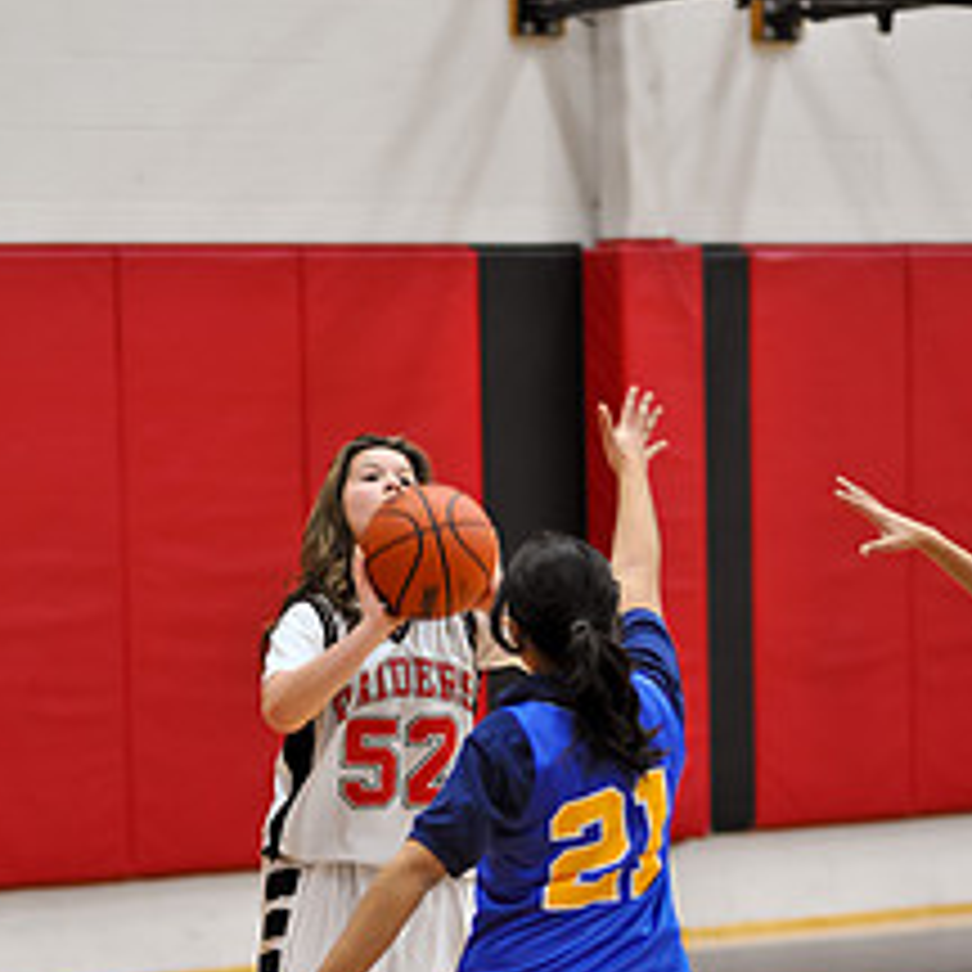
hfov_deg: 11.6
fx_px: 4765
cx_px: 385
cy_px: 824
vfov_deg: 11.6
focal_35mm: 150
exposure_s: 1/500
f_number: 2
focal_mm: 85
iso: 1600
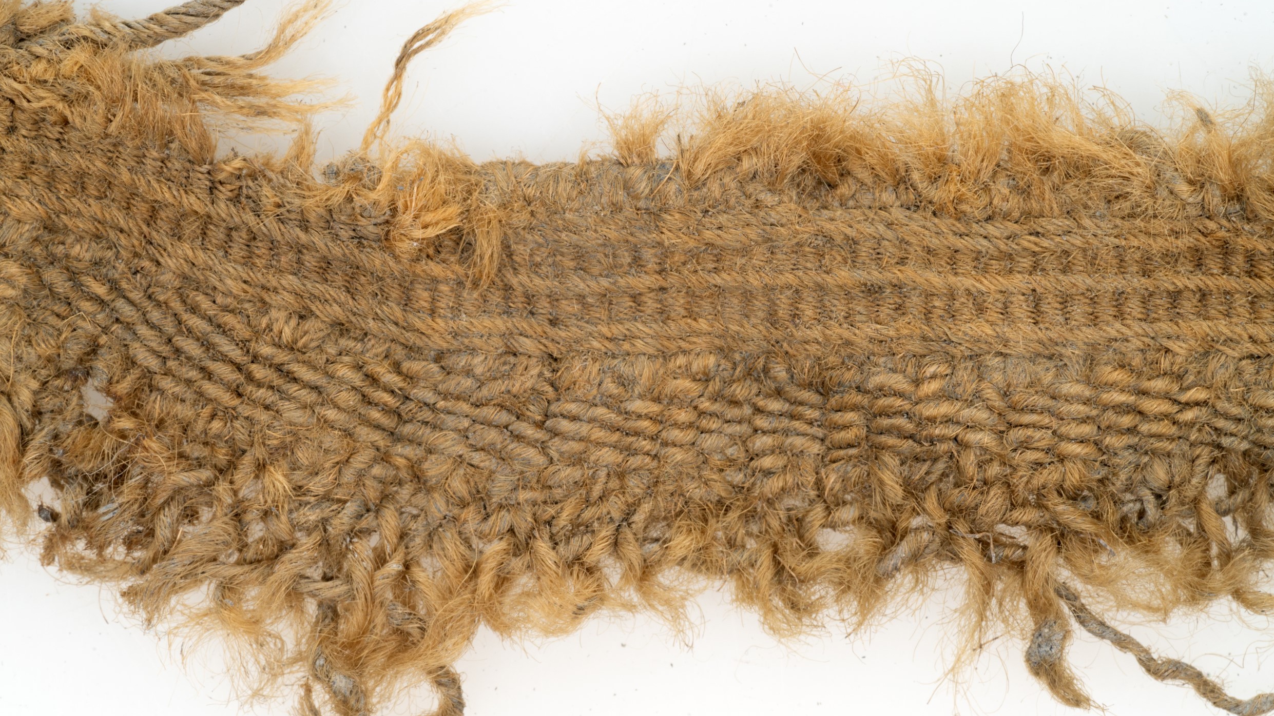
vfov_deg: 12.7
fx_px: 3209
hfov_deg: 22.5
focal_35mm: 95
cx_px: 633
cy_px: 356
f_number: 18
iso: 200
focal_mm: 90
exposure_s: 1/160
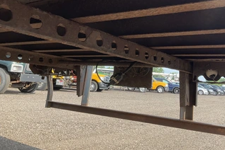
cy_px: 48
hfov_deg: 50.1
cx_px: 141
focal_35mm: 38
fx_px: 238
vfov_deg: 34.7
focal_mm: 3
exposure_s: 1/375
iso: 25
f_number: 1.8
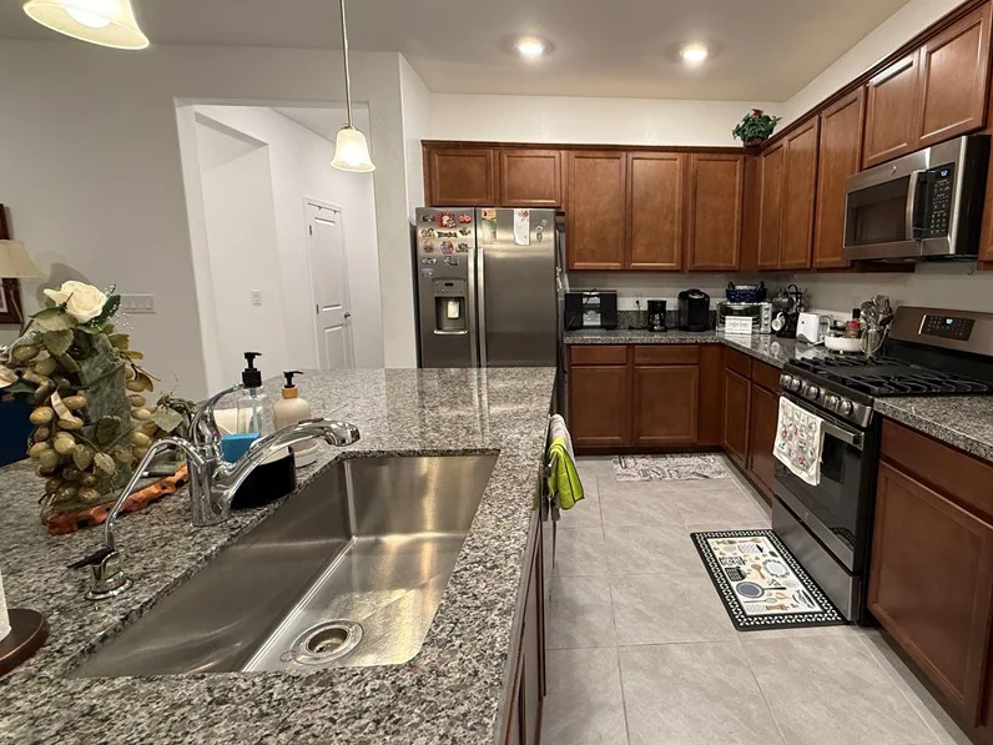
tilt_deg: -8.0
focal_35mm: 18
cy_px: 349
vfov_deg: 71.5
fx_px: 516
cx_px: 609
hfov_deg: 86.3
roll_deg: -0.2
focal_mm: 2.22
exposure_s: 1/60
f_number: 2.2
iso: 400
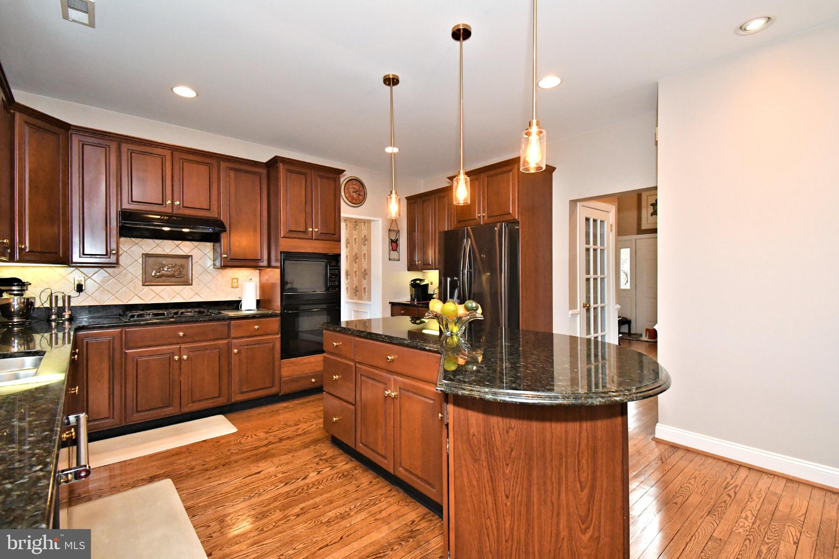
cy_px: 280
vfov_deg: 77.3
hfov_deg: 100.4
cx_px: 420
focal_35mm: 15
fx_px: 350
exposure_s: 1/250
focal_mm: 10
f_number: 6.3
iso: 3200
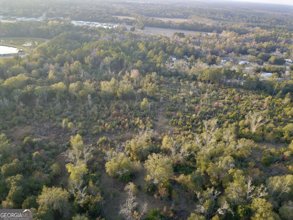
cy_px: 110
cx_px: 146
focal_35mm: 26
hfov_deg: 67.3
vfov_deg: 53.1
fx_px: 220
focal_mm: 4.73
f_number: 2.2
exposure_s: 1/111
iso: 100
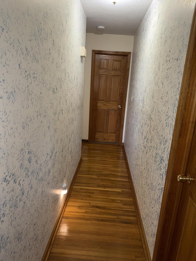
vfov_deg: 71.6
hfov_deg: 56.8
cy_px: 130
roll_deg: -4.0
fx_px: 181
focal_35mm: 24
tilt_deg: -14.3
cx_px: 98
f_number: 1.78
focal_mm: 6.76
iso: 80
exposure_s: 1/27
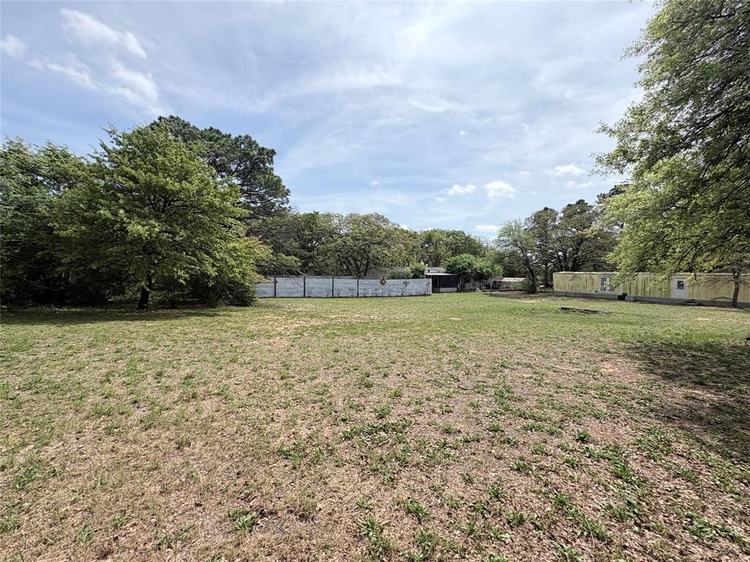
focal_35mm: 14
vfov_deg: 85.7
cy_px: 281
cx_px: 375
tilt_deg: -0.9
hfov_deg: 102.1
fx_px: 303
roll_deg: -0.2
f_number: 2.2
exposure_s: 1/2342
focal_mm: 2.22
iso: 50
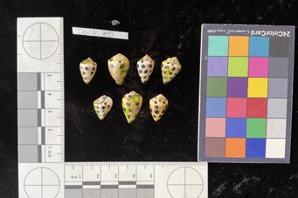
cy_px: 114
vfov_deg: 42.2
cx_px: 146
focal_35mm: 31
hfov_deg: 60.3
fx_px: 256
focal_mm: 3
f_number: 1.8
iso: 50
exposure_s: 1/60
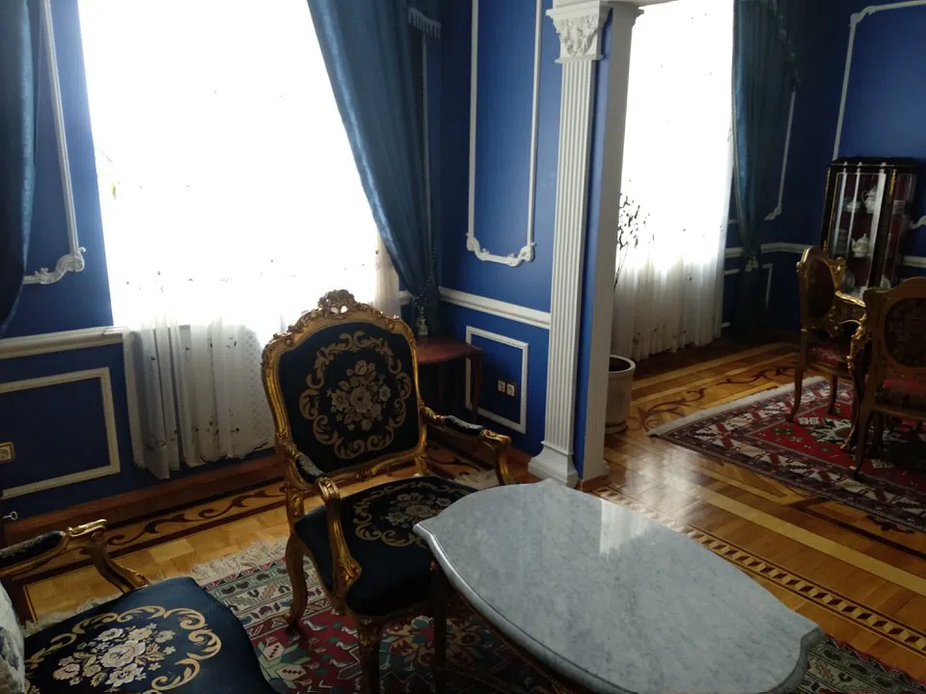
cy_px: 347
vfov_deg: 53.1
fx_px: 696
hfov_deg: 67.3
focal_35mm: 26
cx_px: 463
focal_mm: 3.81
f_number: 2.2
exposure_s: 1/17
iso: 800
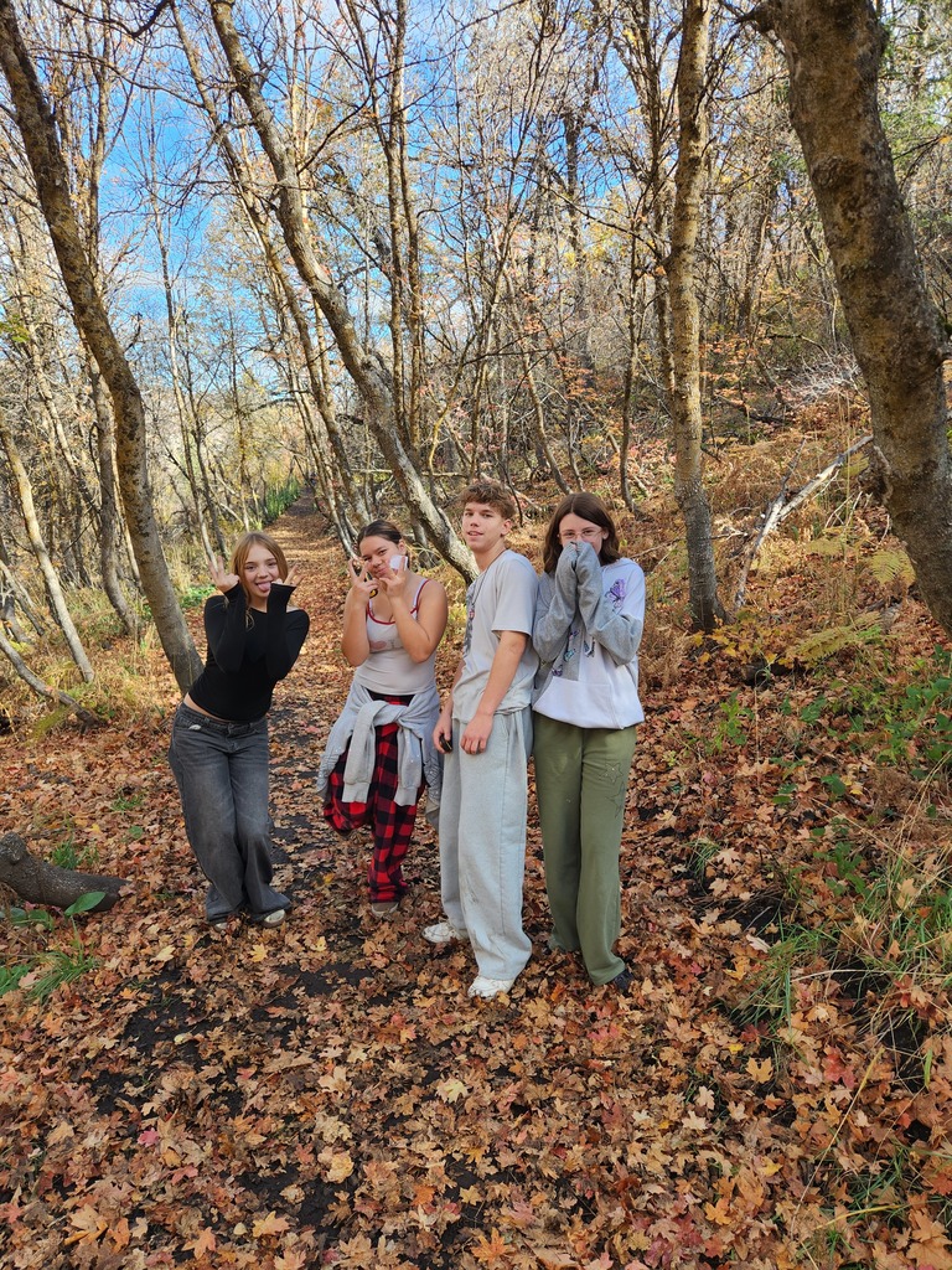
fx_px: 843
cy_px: 635
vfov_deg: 73.9
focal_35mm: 23
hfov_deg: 58.9
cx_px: 476
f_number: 1.8
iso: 20
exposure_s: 1/180
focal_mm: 5.4
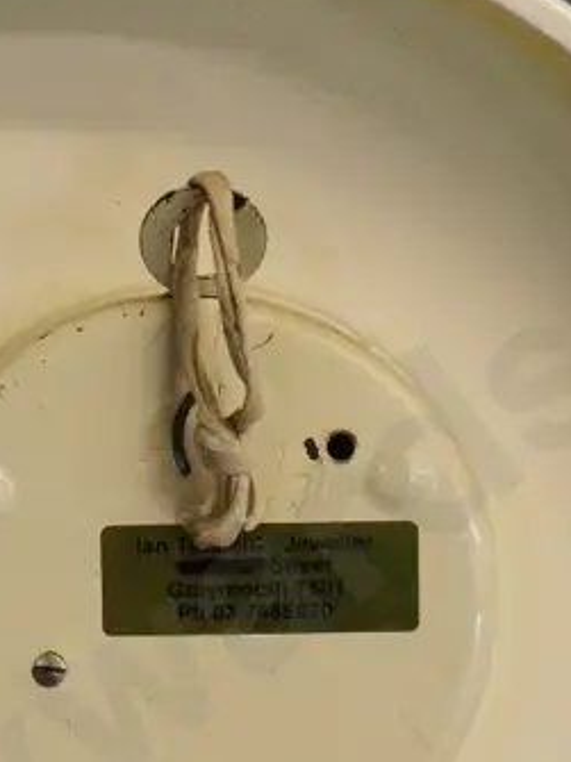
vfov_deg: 11.9
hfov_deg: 9.0
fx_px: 3631
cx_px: 175
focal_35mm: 165
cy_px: 664
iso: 3200
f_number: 5
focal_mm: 27
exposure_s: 1/250
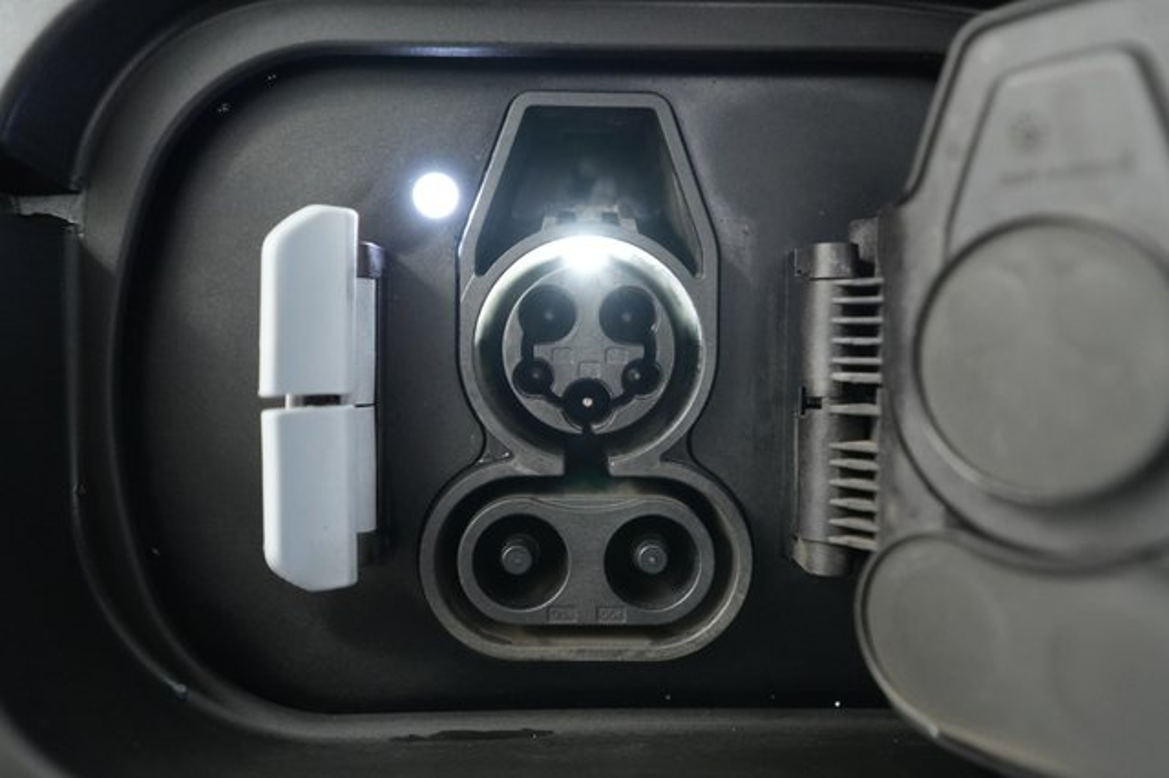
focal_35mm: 28
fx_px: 909
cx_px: 584
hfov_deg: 65.5
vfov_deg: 46.4
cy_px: 389
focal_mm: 28
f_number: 2.8
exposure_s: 1/60
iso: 4000
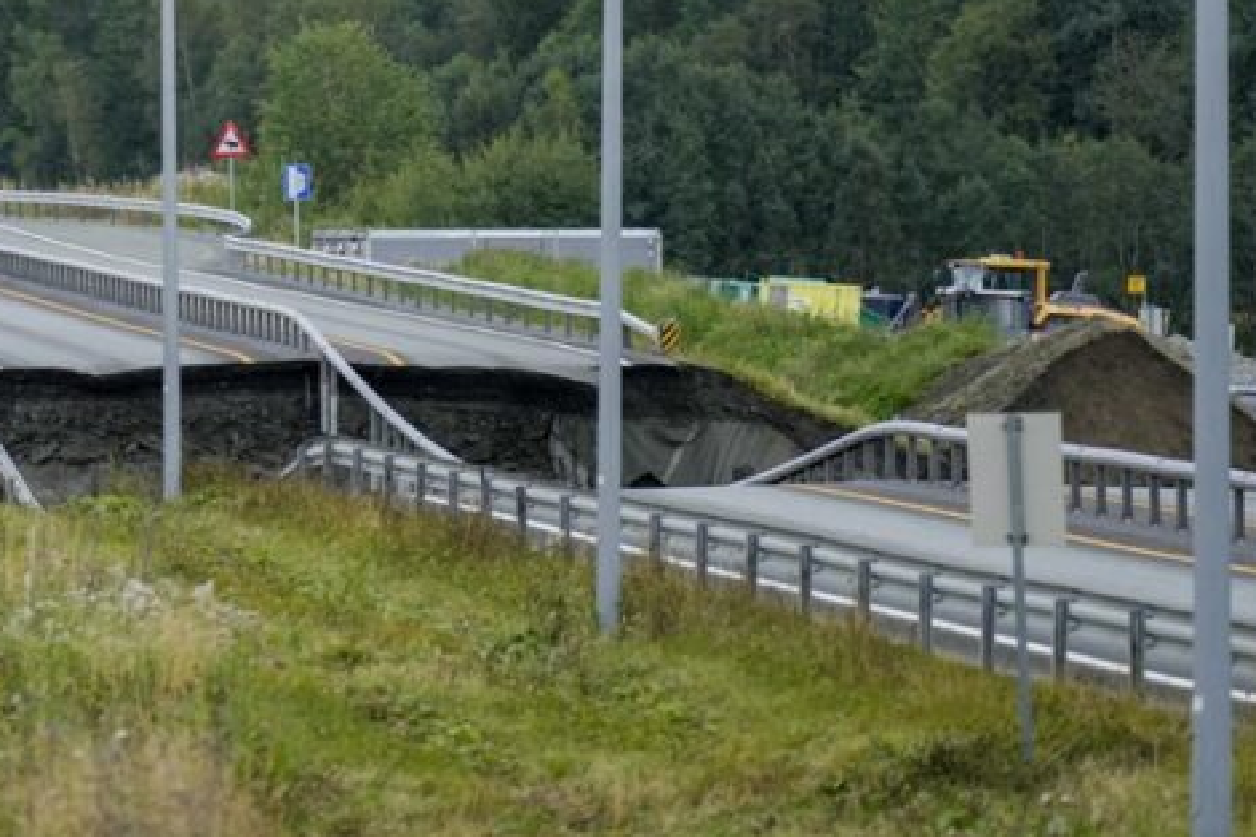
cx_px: -61
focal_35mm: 436
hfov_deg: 4.7
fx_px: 15205
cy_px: 135
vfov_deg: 3.1
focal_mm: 200
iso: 500
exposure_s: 1/1000
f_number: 2.8
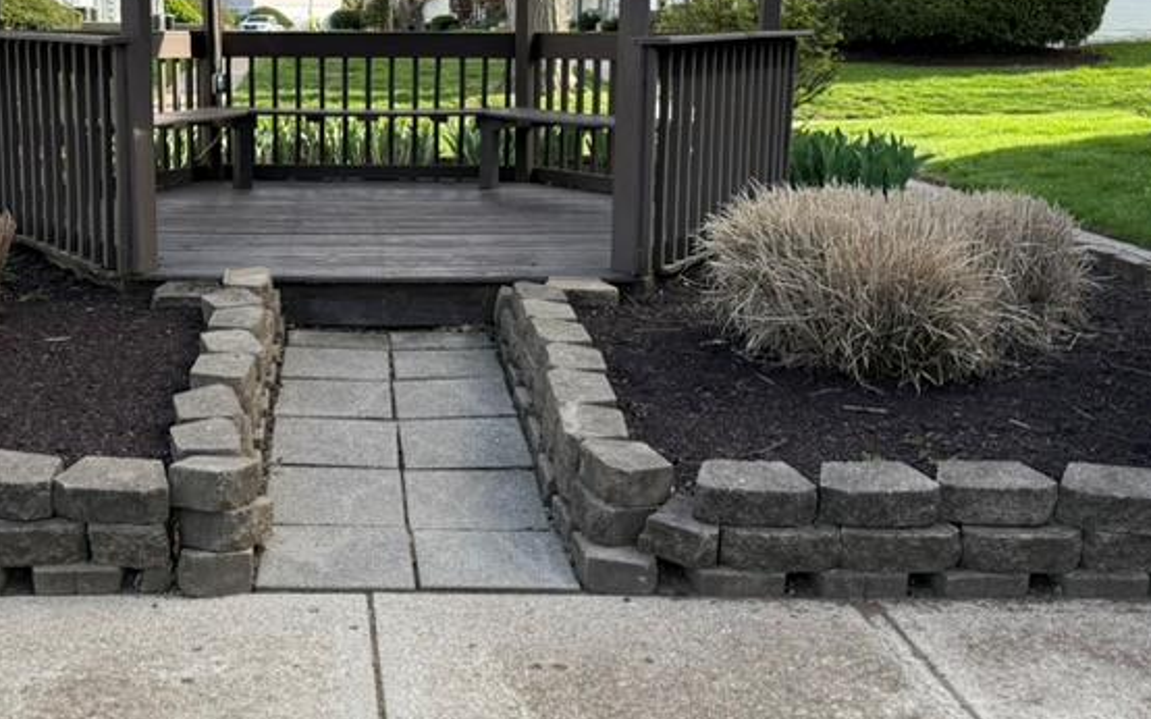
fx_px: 1474
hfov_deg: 41.9
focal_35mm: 47
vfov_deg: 27.3
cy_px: 268
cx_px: 349
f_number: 1.78
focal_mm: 6.76
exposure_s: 1/1553
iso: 100
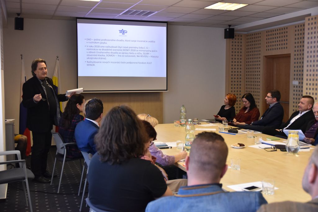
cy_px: 106
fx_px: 371
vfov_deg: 31.9
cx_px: 159
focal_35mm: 42
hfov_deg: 46.4
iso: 1000
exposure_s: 1/250
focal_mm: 28
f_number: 2.8
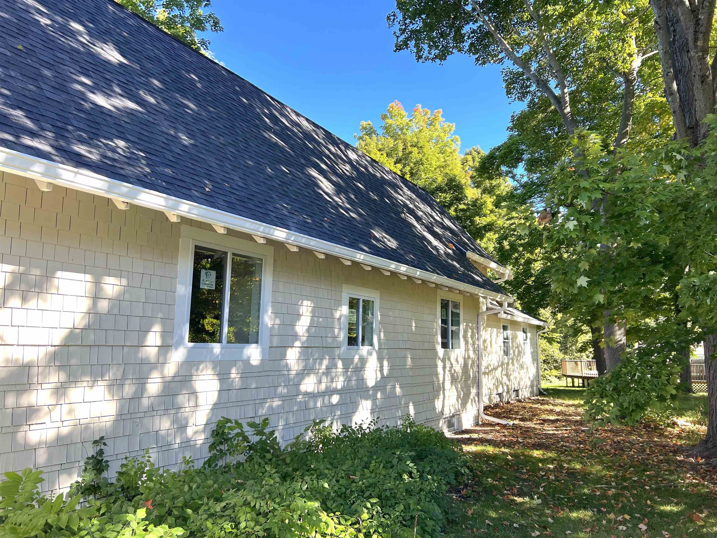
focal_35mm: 26
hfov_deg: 67.3
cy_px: 269
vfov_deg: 53.1
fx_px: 539
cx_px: 358
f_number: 1.5
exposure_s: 1/666
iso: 50
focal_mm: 5.7
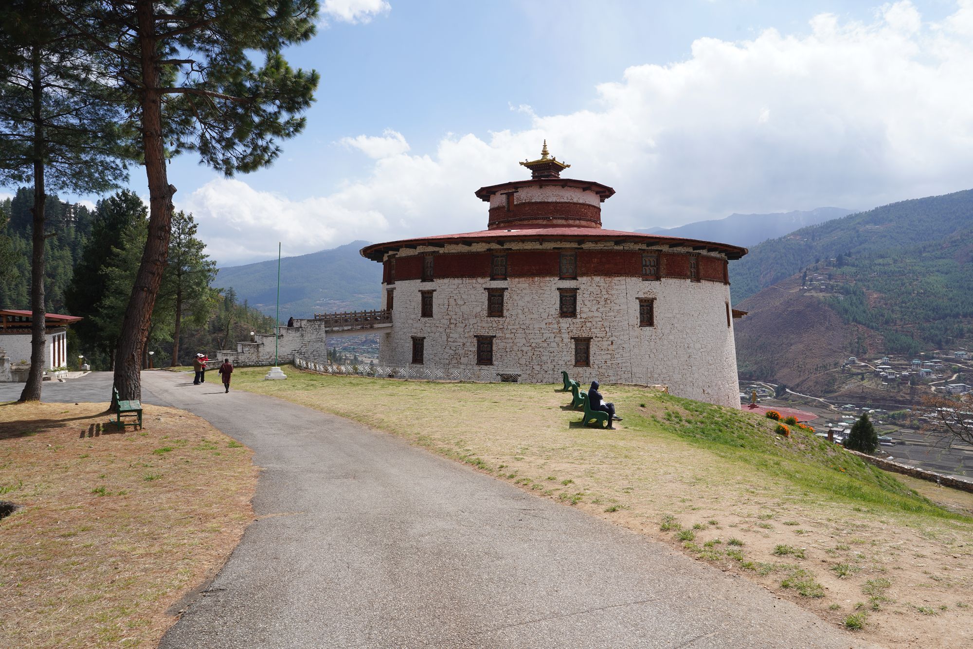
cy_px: 324
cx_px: 486
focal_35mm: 24
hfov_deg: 73.7
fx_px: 649
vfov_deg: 53.1
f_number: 16
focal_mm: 24
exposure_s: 1/100
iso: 100
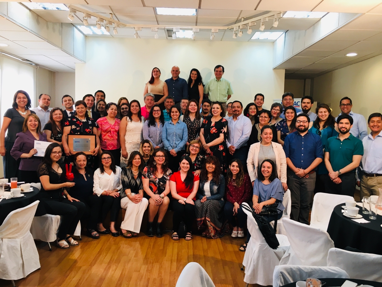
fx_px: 320
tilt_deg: -2.2
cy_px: 144
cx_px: 191
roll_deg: -1.5
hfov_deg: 61.7
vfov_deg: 48.2
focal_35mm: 29
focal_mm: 4.15
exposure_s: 1/33
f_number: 2.2
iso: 40
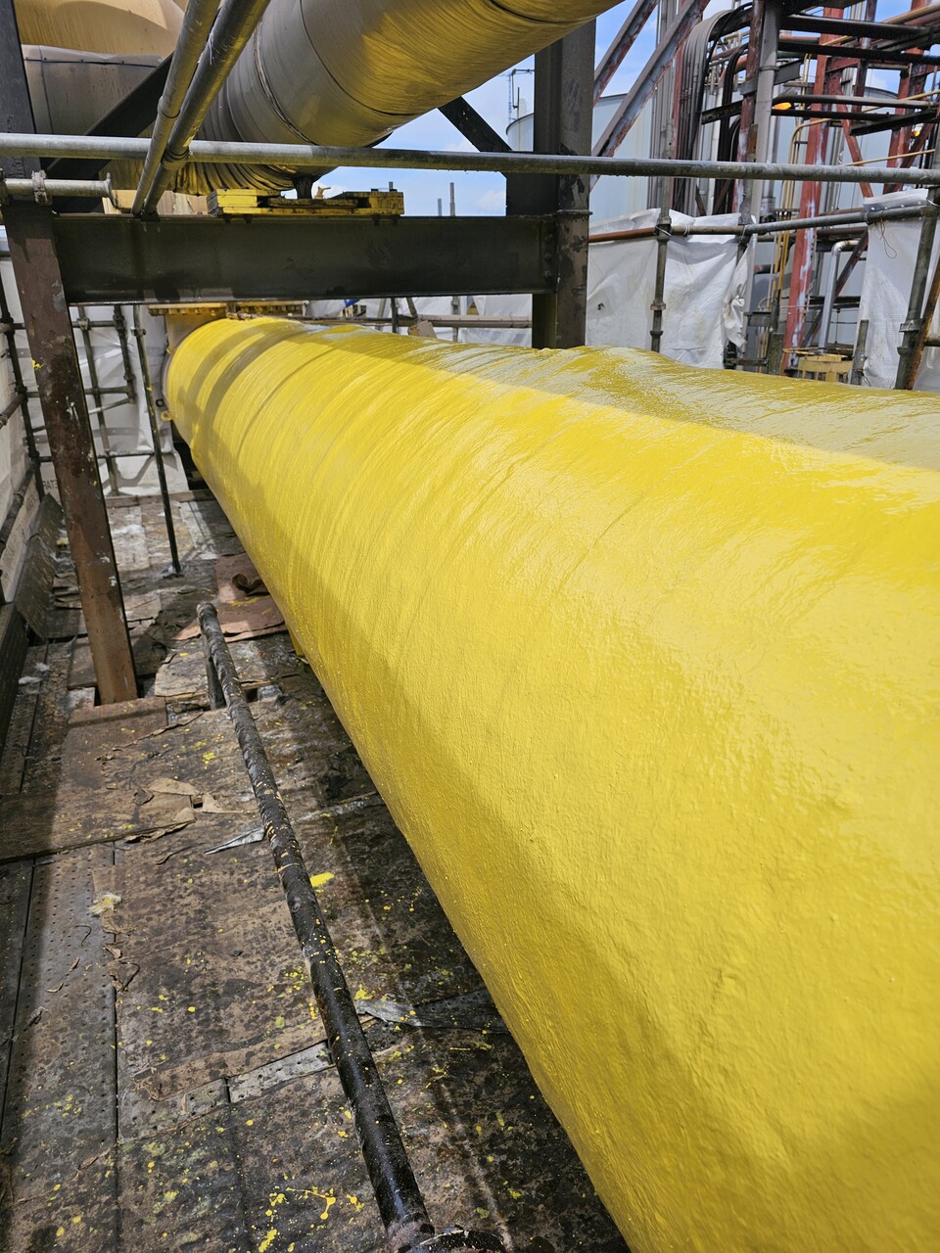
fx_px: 833
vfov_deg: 73.9
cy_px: 626
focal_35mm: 23
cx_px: 470
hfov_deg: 58.9
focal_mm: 6.3
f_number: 1.7
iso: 10
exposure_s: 1/857
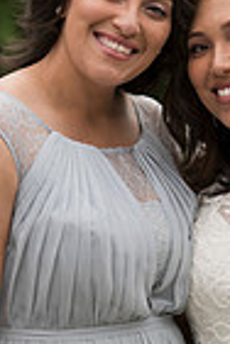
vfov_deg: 7.6
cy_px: 222
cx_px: 164
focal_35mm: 272
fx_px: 2606
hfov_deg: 5.1
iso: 125
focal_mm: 85
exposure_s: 1/200
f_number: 2.2
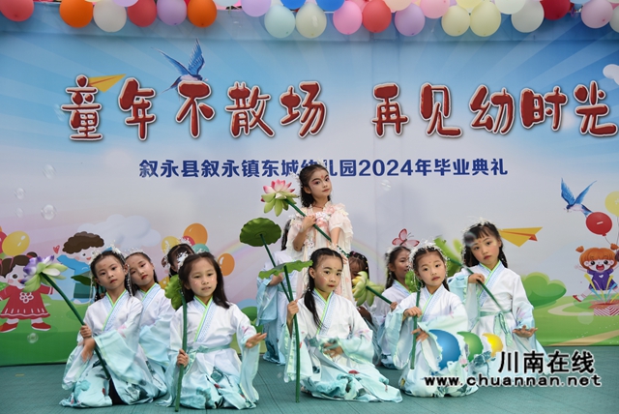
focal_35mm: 50
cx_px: 310
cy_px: 207
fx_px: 860
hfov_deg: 39.6
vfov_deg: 27.0
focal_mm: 50
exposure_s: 1/25
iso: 250
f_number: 4
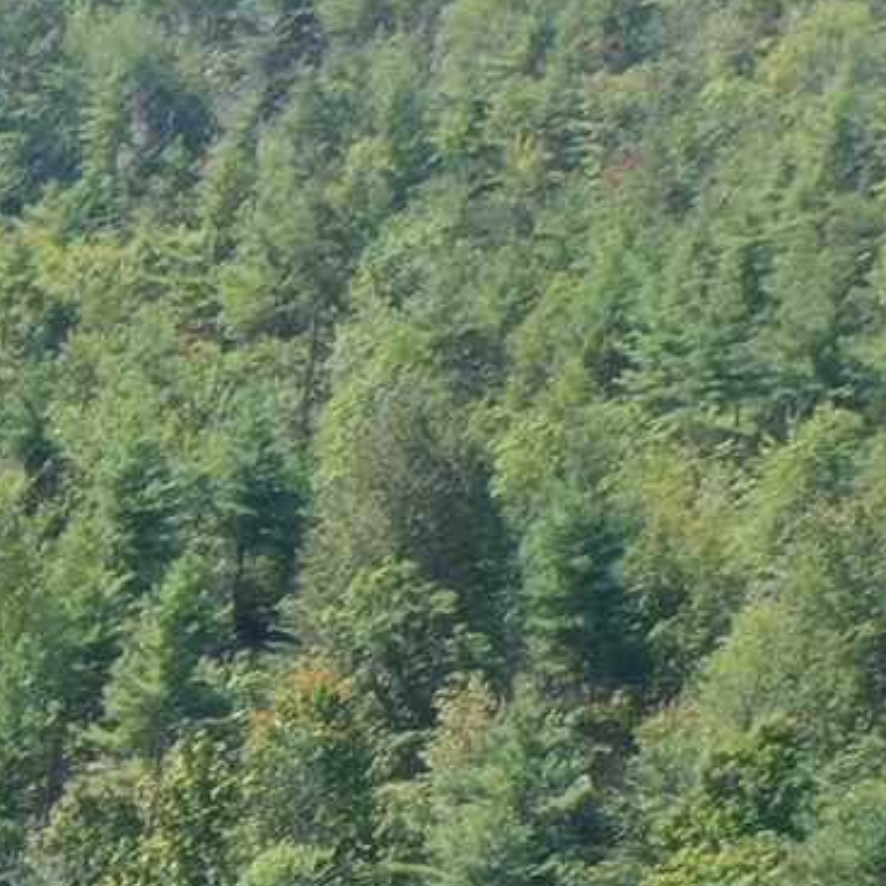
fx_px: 5763
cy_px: 1869
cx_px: -1849
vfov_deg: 8.3
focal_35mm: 199
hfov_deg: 7.6
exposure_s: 1/240
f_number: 5
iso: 100
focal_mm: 10.26
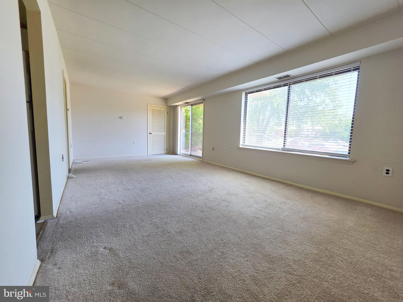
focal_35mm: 13
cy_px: 151
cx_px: 202
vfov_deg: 89.9
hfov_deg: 106.2
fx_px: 151
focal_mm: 2.2
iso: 64
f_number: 1.9
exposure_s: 1/120
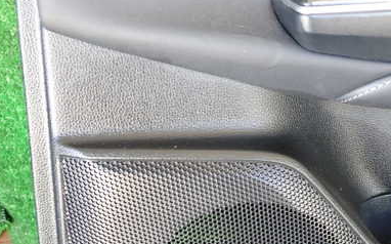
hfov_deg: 39.5
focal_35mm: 50
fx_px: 532
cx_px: 280
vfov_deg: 25.3
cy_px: 195
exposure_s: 1/30
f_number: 2.3
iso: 500
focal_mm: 5.4
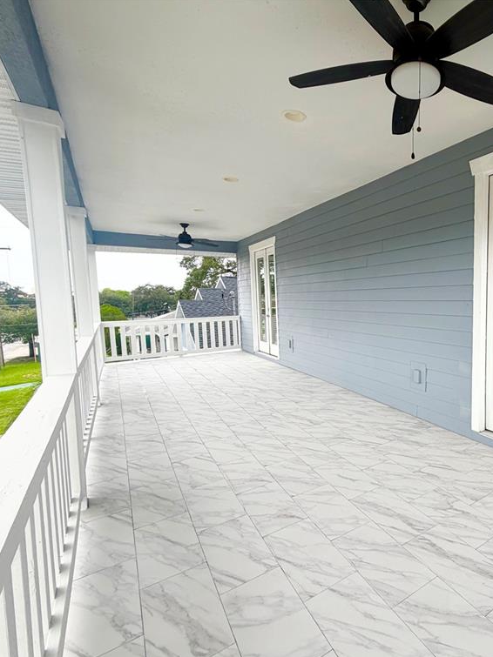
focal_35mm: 19
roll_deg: +0.1
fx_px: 361
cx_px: 404
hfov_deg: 62.1
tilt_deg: -4.4
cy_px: 332
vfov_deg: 84.7
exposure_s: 1/276
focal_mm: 2.22
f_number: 2.2
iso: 50
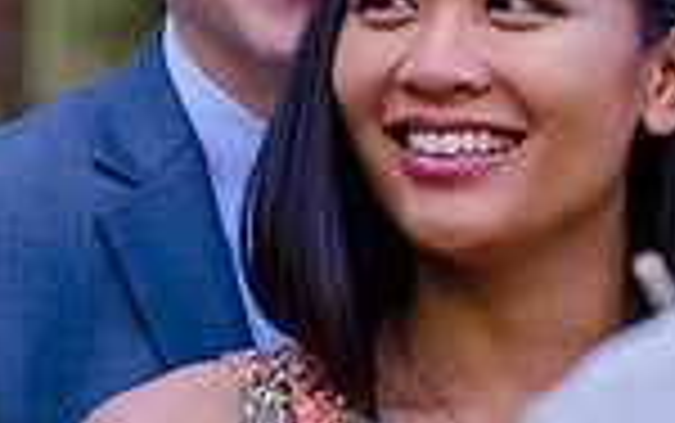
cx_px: 267
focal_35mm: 527
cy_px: 103
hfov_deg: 4.0
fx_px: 9702
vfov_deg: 2.5
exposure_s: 1/320
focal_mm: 125
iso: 400
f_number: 4
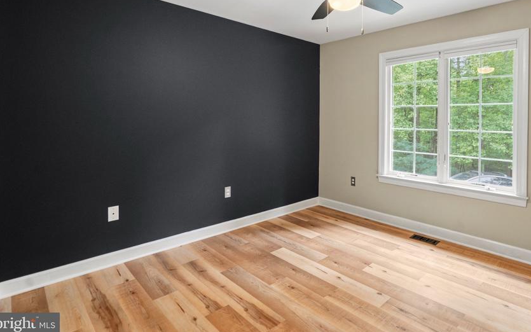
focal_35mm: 20
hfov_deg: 84.2
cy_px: 119
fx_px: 289
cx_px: 315
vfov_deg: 58.7
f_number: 5
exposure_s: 1/80
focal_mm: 16
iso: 800
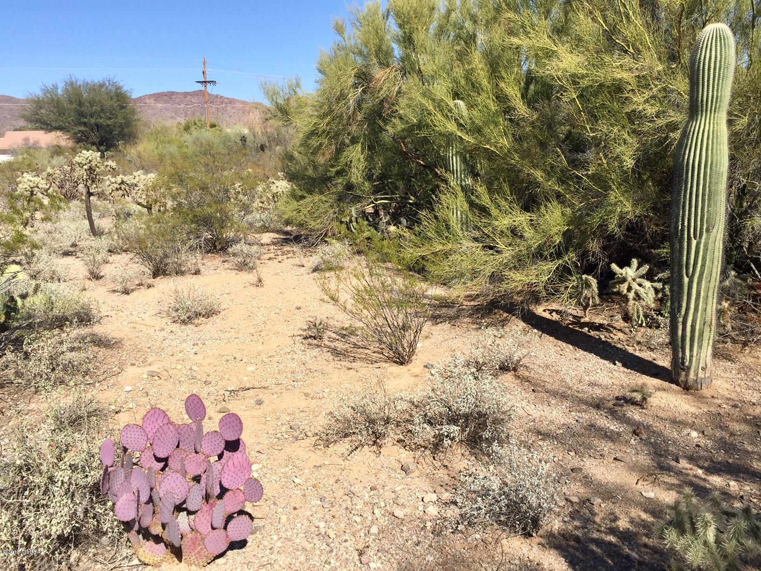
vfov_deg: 48.2
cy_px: 286
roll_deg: +0.7
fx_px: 638
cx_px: 380
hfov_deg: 61.7
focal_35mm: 29
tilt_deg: -9.7
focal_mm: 4.15
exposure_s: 1/2198
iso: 32
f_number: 2.2
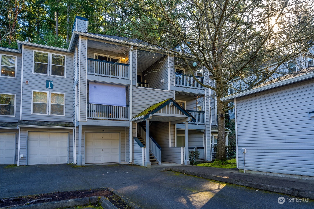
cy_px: 104
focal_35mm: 24
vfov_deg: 53.1
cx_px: 157
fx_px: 209
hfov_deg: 73.7
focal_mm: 24
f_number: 8
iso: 250
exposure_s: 1/30
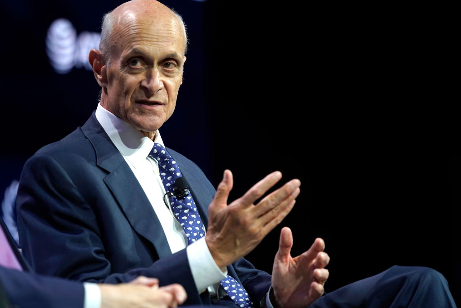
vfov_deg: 4.9
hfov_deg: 7.4
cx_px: 230
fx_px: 3586
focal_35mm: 280
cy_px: 154
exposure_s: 1/250
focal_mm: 280
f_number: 4
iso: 1250
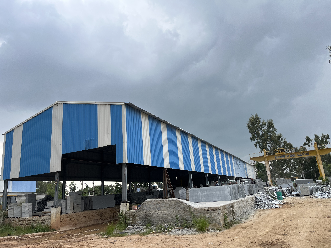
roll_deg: +5.1
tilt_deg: +16.3
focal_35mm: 26
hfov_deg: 67.3
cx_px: 166
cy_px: 124
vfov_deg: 53.1
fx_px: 249
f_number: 1.6
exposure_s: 1/1862
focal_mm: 5.1
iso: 50
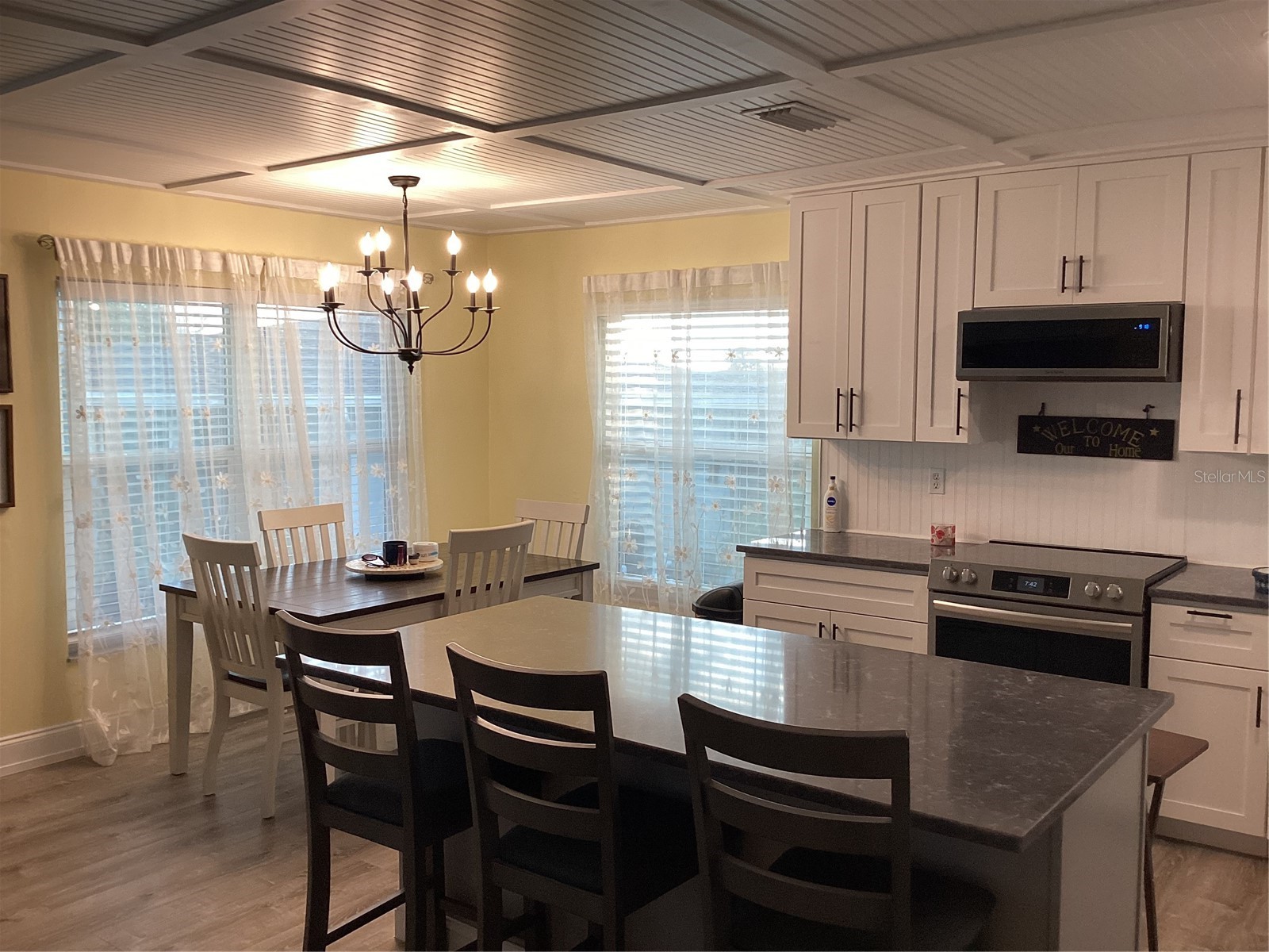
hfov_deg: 58.4
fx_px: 1136
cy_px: 476
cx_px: 634
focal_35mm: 31
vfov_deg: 45.4
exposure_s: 1/60
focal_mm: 3.3
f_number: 2.4
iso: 64
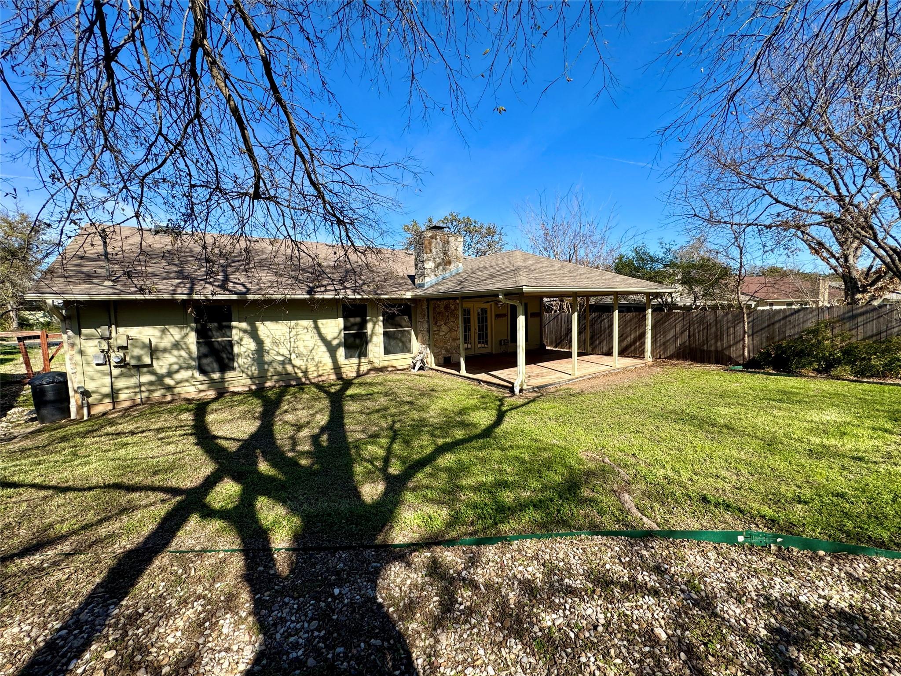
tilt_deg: -4.4
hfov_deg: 102.1
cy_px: 338
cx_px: 450
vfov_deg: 85.7
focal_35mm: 14
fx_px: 364
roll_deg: +1.5
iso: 40
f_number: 2.2
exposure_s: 1/1277
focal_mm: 2.22
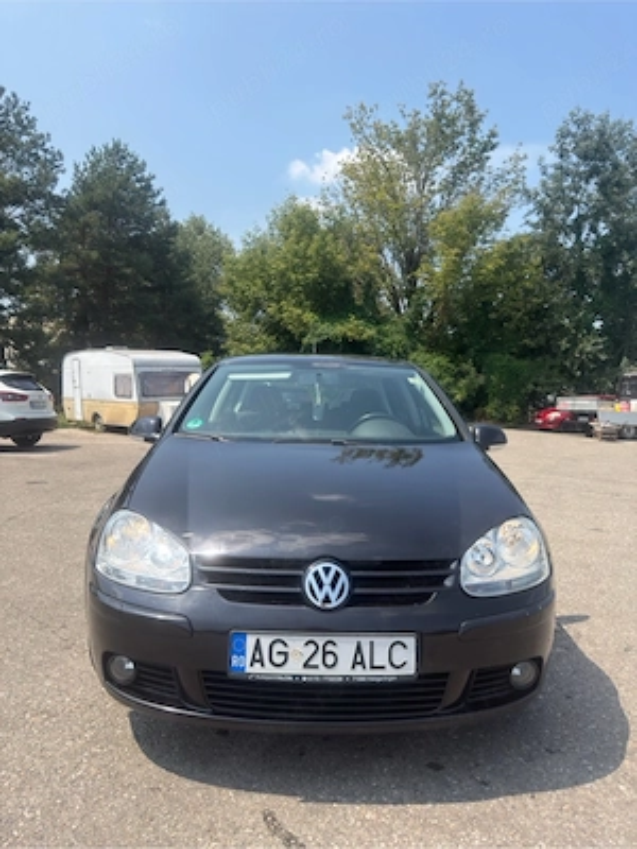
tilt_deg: -5.6
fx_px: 589
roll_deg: -0.8
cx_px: 318
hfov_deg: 56.8
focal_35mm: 24
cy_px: 424
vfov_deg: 71.6
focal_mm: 6.76
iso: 80
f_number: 1.78
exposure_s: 1/3135
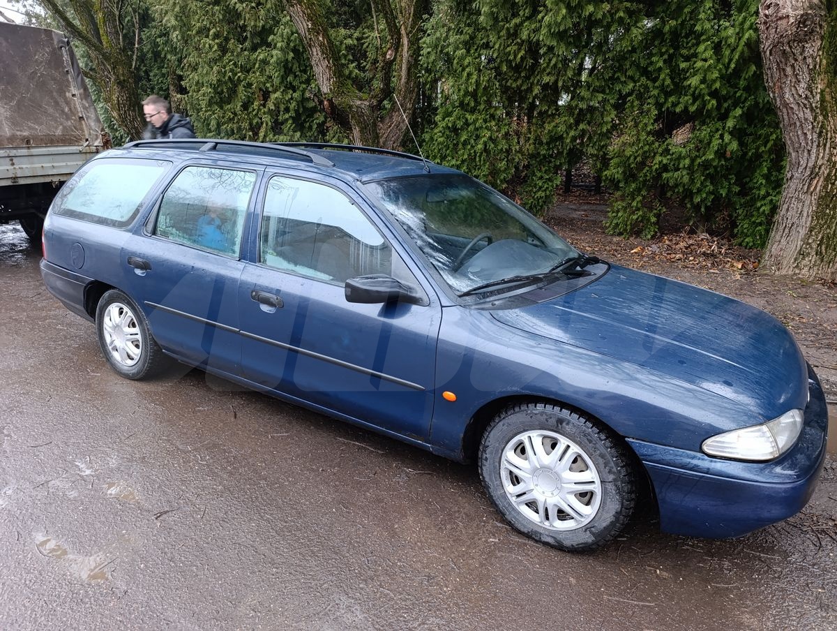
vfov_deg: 59.0
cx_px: 418
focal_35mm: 23
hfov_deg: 73.8
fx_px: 557
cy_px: 316
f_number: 1.6
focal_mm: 6.14
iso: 1000
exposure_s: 1/50
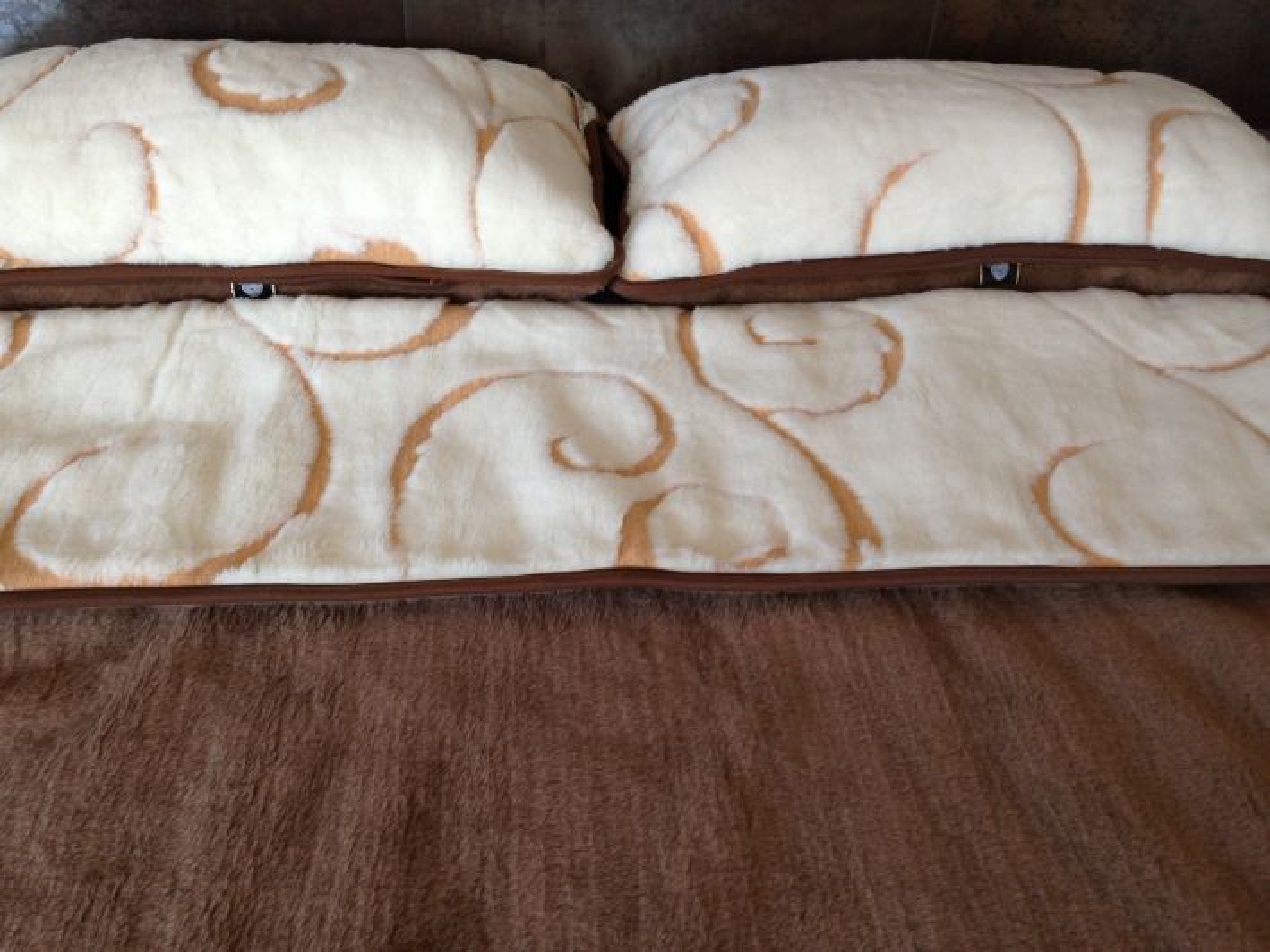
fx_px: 1211
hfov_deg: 55.3
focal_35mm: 33
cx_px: 635
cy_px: 476
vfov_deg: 43.0
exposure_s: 1/40
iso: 64
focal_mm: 4.13
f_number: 2.4
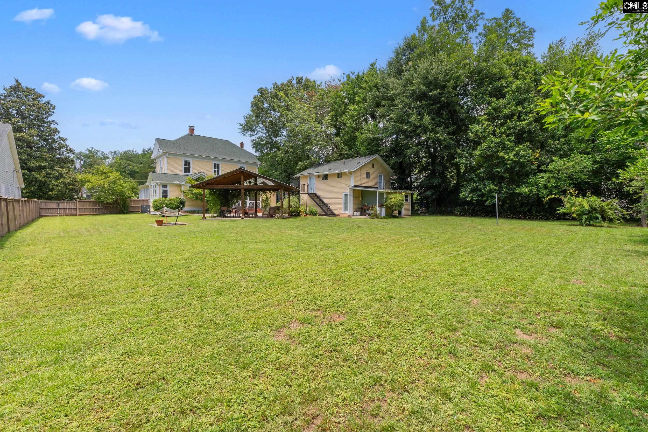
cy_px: 216
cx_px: 324
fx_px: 270
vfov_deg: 77.3
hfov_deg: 100.4
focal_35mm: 15
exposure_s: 1/640
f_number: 8
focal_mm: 10
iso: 250
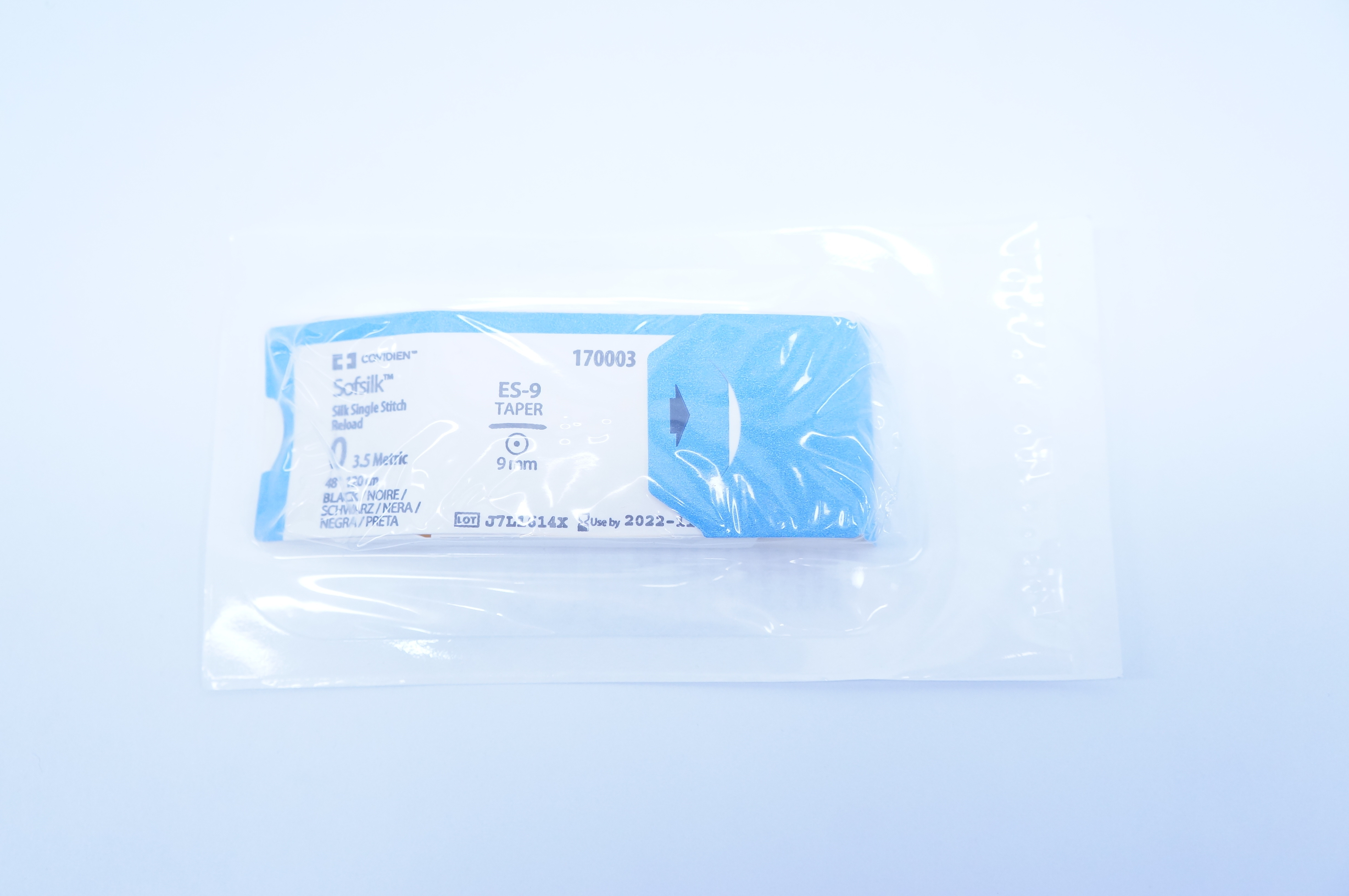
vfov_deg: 35.4
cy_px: 448
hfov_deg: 51.3
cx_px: 674
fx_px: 1404
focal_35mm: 38
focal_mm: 25
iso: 800
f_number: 4.5
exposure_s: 1/200
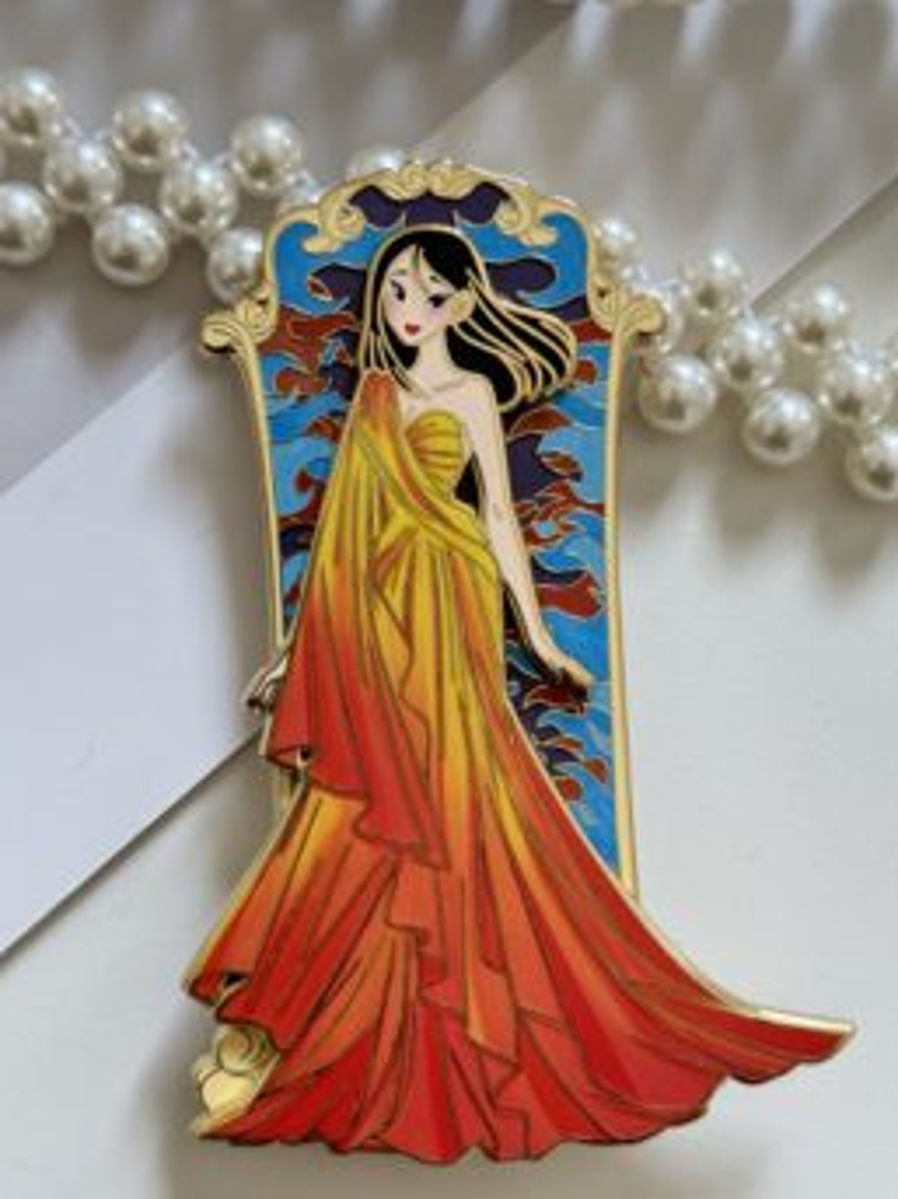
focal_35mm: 56
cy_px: 587
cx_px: 440
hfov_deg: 26.1
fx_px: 1938
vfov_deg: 34.4
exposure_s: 1/60
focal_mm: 6.76
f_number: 1.78
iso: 250
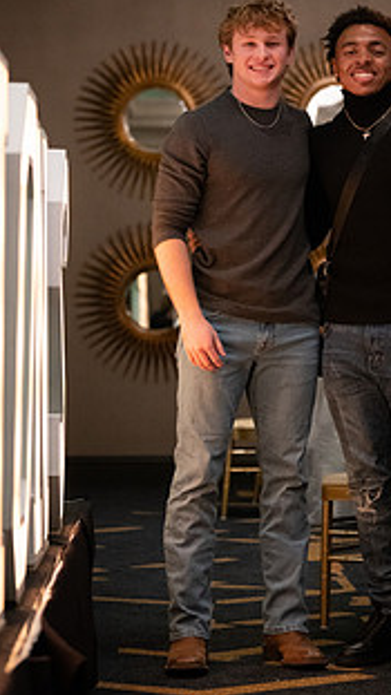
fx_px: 1953
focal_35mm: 106
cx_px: 297
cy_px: 228
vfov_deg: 20.1
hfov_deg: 11.4
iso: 8000
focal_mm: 70
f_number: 2.8
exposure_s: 1/320
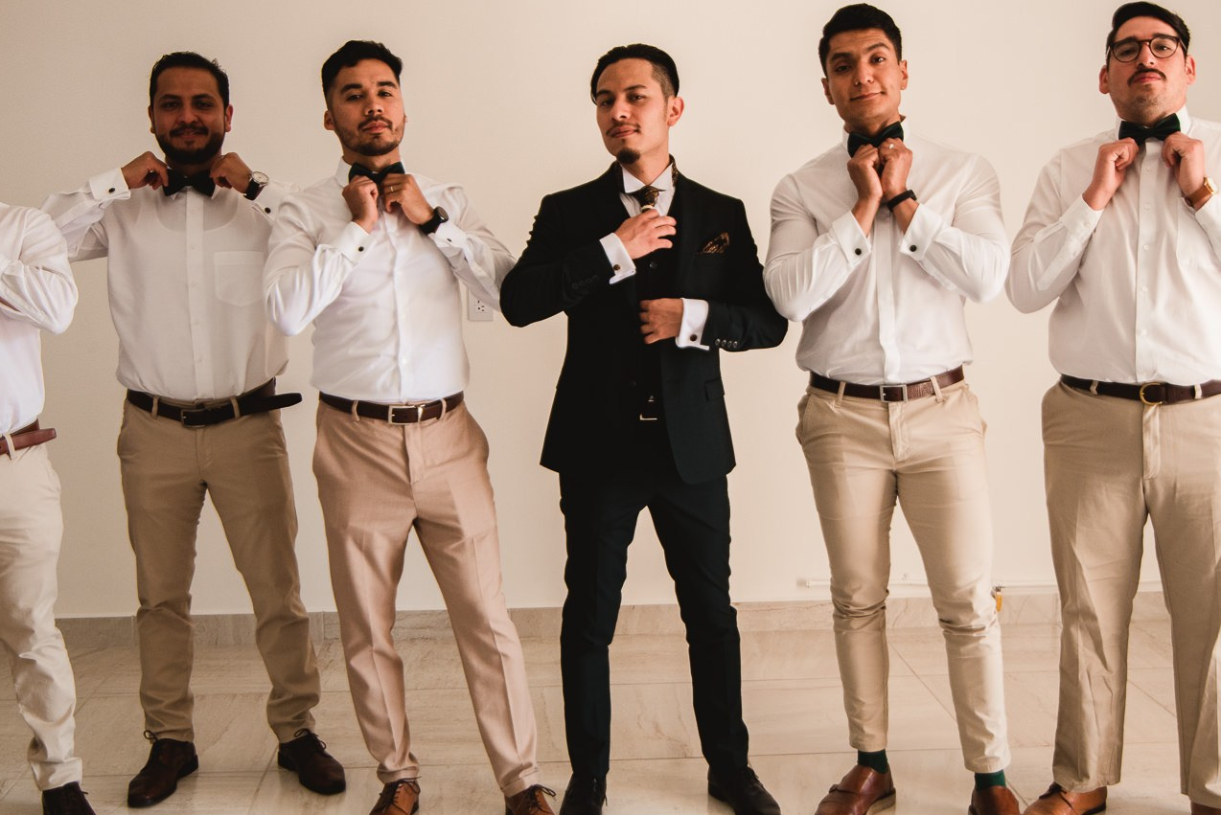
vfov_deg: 29.9
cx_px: 621
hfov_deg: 43.6
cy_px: 378
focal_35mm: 45
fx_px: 1527
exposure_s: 1/400
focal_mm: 28
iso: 400
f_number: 3.2
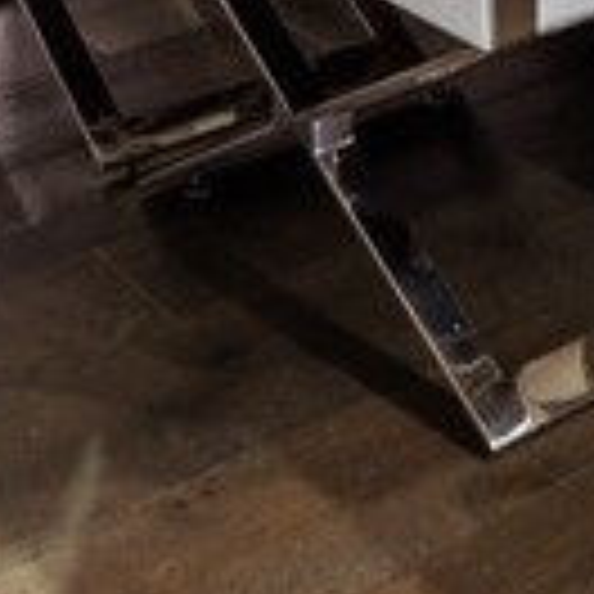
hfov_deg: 16.7
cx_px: 340
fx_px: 2019
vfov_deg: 13.5
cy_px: -706
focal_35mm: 104
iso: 100
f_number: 8
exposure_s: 6
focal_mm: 18
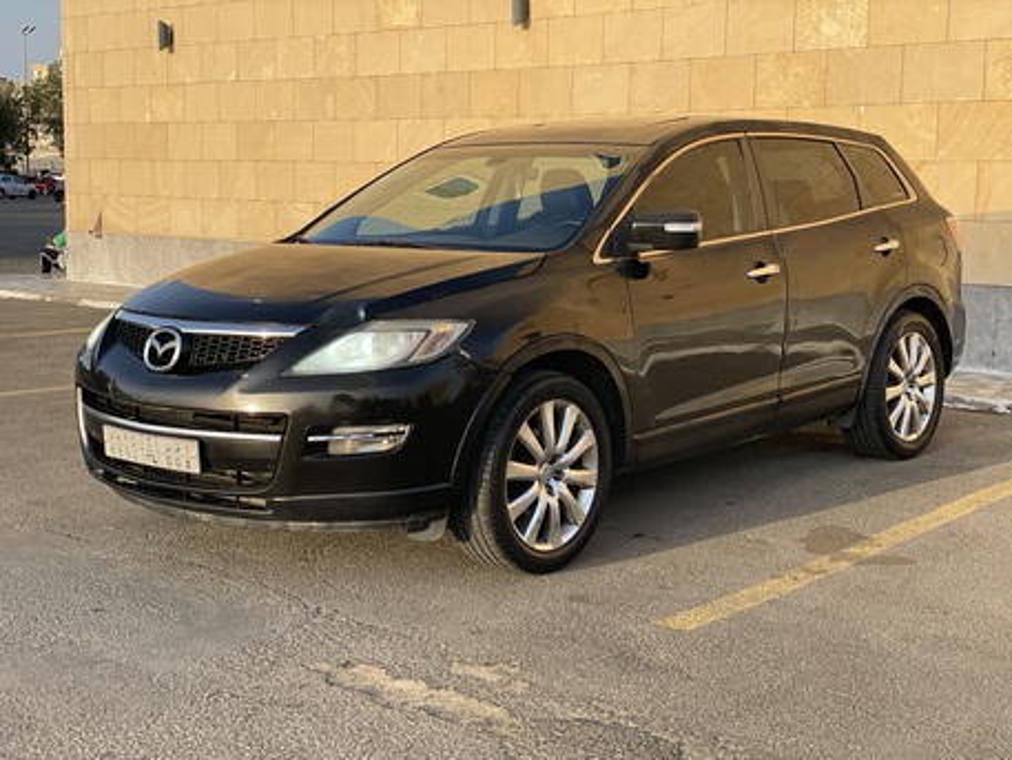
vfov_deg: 28.0
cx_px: 506
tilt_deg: -5.8
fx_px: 1521
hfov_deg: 36.8
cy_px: 380
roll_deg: -1.0
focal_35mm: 52
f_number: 2
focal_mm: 6
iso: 32
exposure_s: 1/558
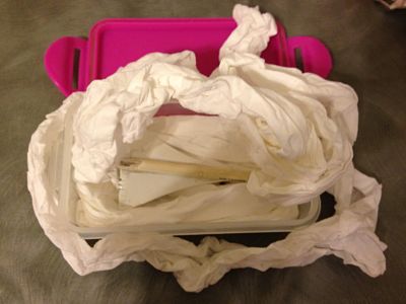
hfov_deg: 52.6
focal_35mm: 35
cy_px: 152
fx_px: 411
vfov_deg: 40.7
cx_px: 203
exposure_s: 1/20
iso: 200
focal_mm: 4.28
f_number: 2.4
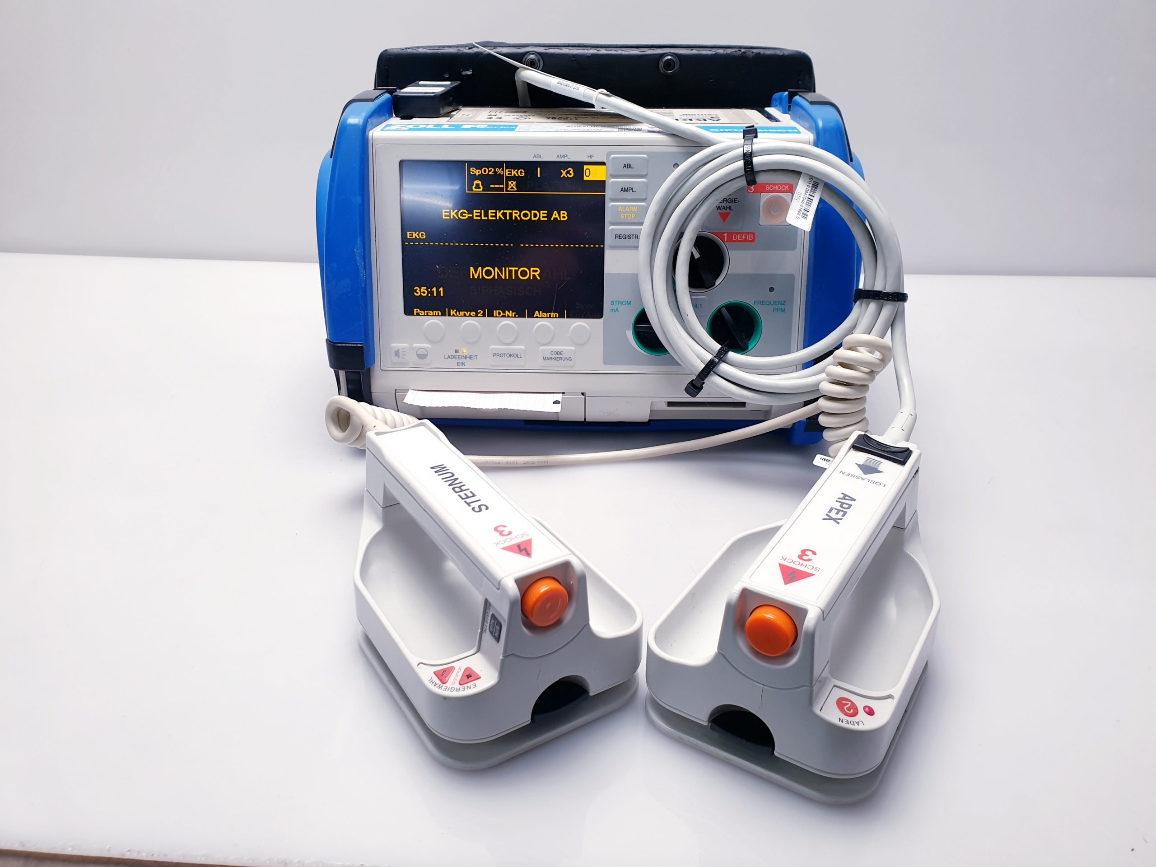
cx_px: 578
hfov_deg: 67.3
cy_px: 434
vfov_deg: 53.1
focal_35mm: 26
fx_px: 868
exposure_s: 1/50
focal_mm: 4.3
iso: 80
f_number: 2.4
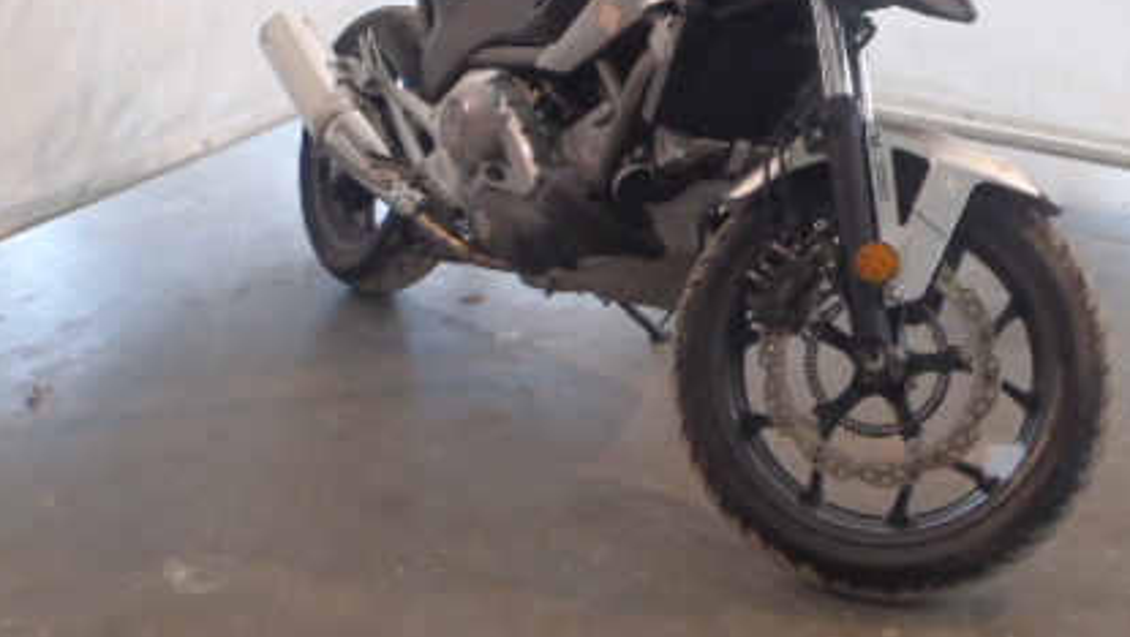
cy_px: 49
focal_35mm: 47
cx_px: 664
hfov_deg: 43.5
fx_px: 1409
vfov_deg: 24.6
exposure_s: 1/13
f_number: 3.5
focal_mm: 5
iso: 200
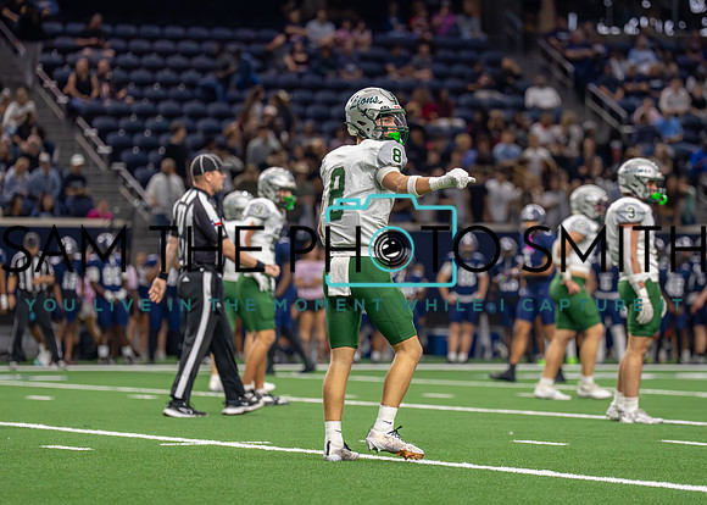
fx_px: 4109
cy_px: 255
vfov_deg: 7.0
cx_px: 390
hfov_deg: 9.8
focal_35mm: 205
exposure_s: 1/1600
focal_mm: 153
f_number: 2.8
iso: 5000
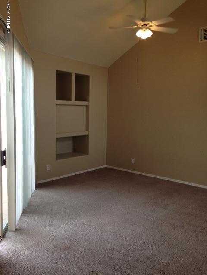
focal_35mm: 33
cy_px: 138
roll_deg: -1.7
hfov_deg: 42.9
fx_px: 263
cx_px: 104
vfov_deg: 55.4
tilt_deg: -7.3
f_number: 2.4
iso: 80
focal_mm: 4.12
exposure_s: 1/120
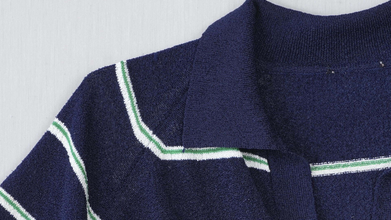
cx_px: 195
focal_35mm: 194
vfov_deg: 6.3
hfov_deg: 11.1
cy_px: 174
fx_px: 2011
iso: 400
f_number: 9
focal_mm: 82
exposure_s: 1/40
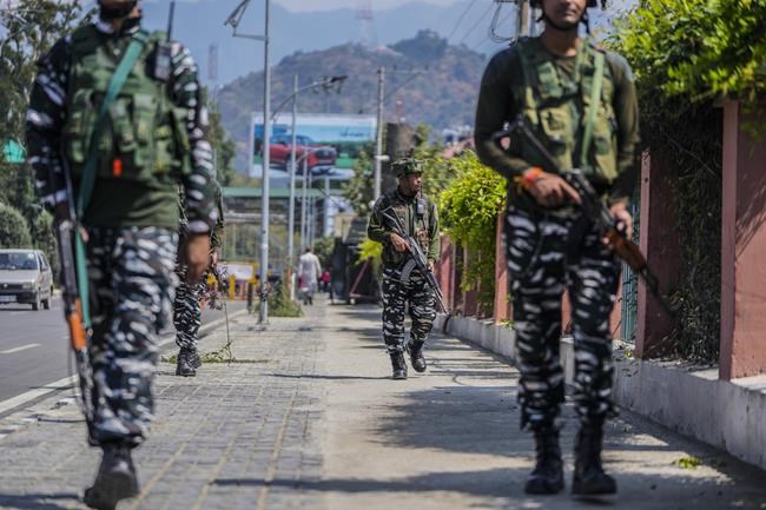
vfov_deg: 12.6
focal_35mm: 109
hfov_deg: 18.8
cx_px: 383
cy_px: 255
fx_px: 2319
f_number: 2.8
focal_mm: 109
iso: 400
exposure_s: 1/4000
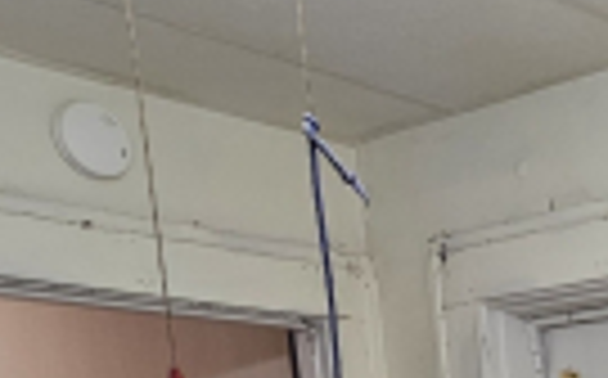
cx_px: 849
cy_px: 837
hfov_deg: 24.9
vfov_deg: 14.5
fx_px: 1125
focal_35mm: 68
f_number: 2.2
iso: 125
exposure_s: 1/60
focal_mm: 2.2
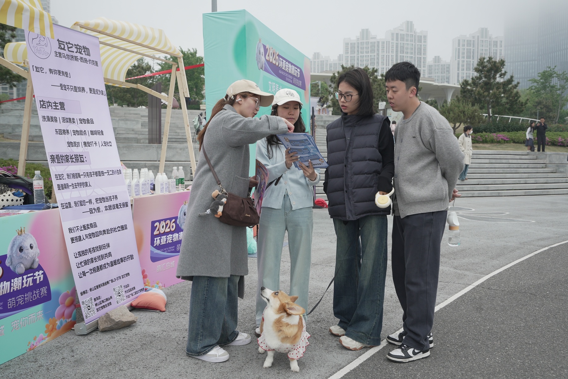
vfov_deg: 37.9
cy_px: 190
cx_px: 284
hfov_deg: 54.4
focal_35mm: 35
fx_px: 552
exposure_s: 1/320
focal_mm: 35
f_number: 5
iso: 200
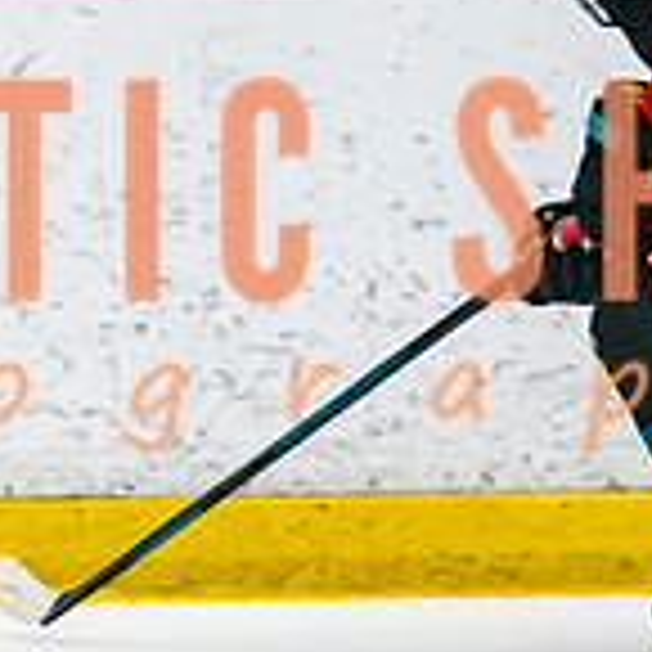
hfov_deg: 2.2
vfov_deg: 2.2
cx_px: -393
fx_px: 17325
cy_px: 238
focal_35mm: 813
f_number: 3.2
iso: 2000
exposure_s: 1/640
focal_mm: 180
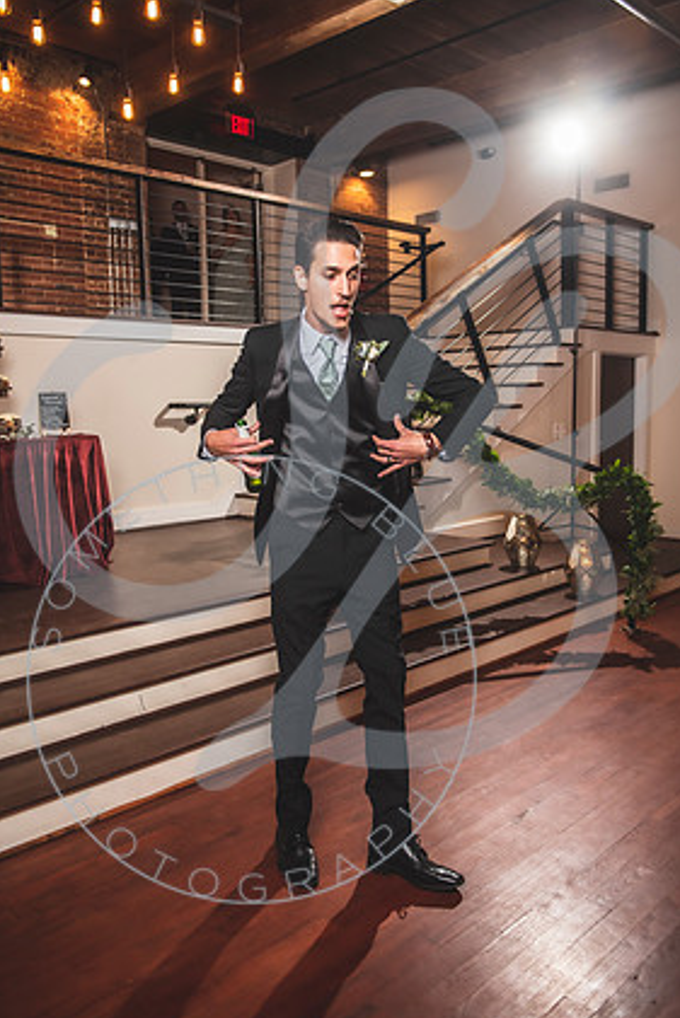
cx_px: 361
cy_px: 496
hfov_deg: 42.3
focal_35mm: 31
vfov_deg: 60.3
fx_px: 878
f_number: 2.8
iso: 400
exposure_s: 1/160
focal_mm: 29
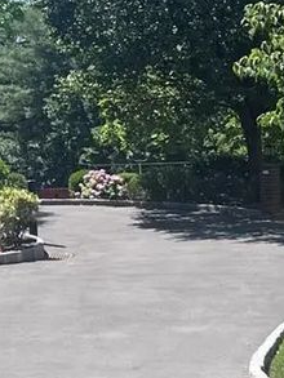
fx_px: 1323
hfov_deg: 12.1
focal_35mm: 121
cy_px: 50
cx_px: -32
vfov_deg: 16.1
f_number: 1.5
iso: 50
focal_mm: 5.7
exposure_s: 1/3356
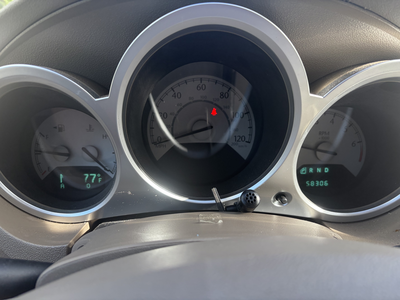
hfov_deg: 67.3
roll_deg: -0.4
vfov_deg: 53.1
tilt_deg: -24.7
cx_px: 200
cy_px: 150
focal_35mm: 26
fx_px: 300
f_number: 1.6
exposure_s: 1/229
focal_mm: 5.96
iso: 100
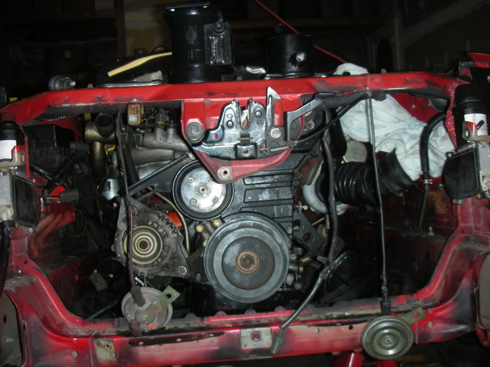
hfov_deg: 52.6
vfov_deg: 40.7
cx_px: 245
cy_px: 184
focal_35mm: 35
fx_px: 495
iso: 53
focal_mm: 5.8
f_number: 3
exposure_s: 1/60.1
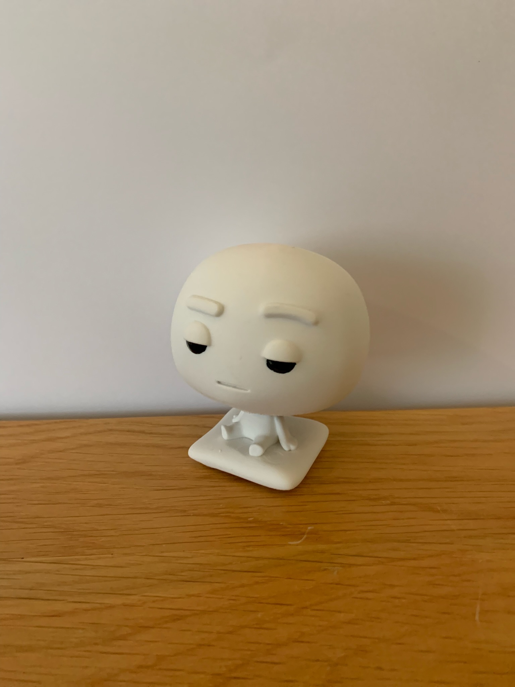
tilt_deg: -21.7
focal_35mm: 26
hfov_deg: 53.1
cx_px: 258
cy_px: 344
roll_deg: -2.7
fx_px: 516
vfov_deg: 67.3
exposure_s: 1/48
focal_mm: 4.25
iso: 400
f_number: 1.8
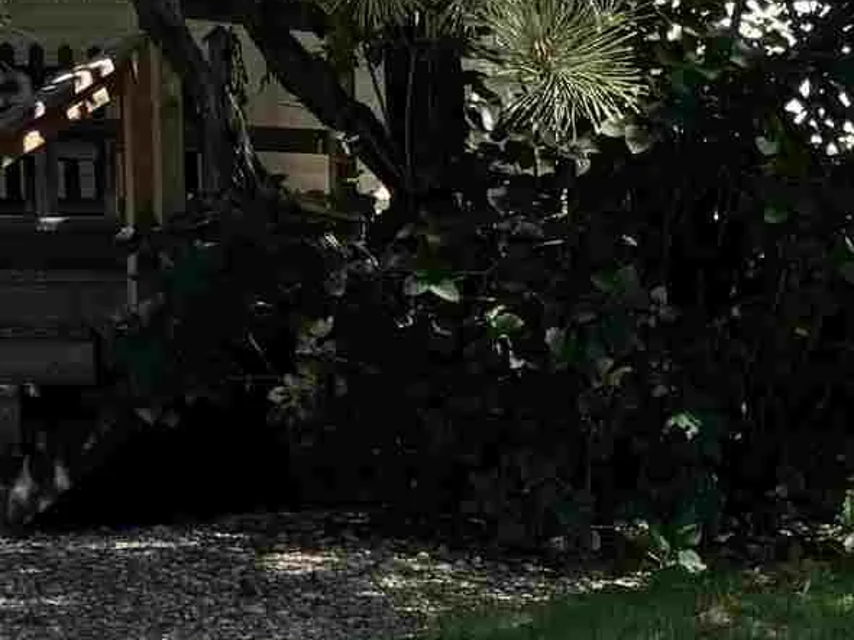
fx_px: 3083
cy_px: 547
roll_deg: +0.5
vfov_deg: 11.8
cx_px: 2107
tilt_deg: -2.6
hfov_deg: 12.2
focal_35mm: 125
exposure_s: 1/1597
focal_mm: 6.76
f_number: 1.78
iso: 80
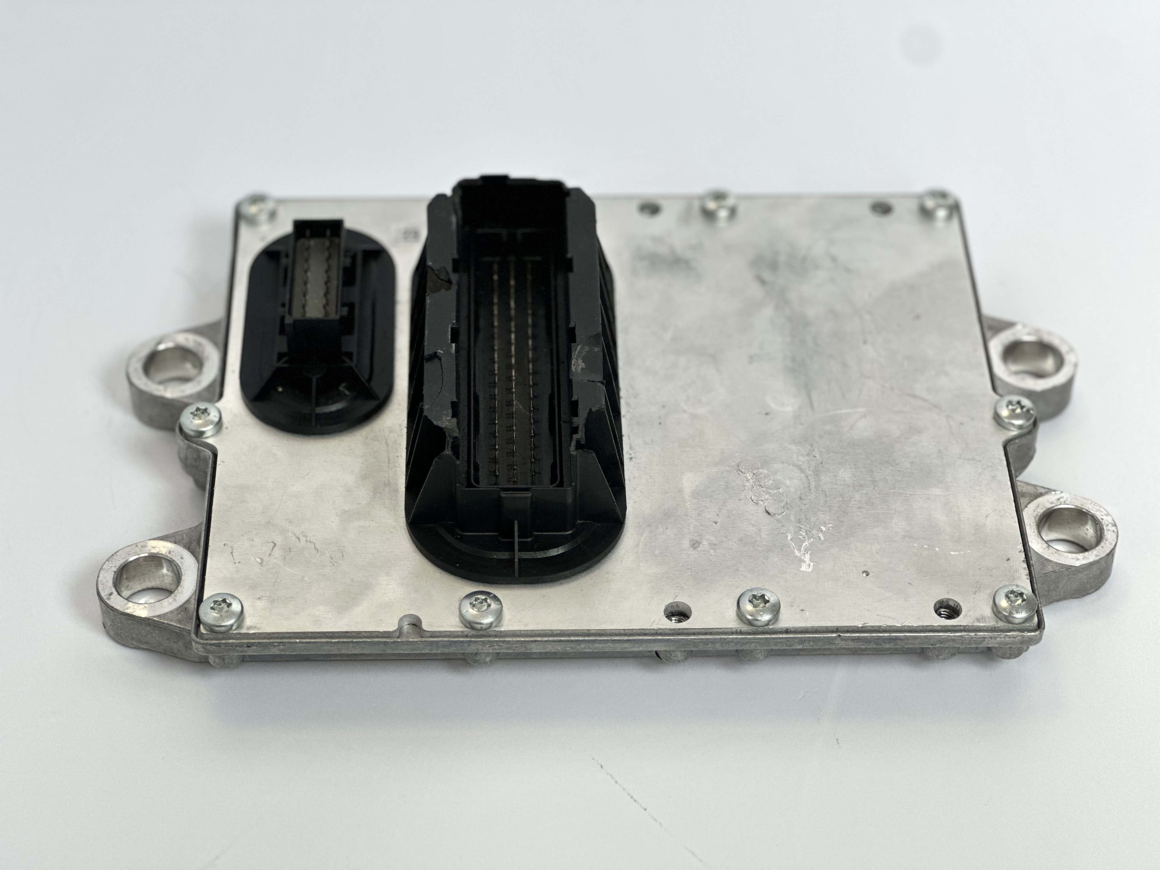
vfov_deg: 19.1
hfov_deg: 25.3
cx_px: 580
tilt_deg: -46.0
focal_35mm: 77
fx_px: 2580
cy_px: 435
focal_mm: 9
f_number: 2.8
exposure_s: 1/121
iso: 100
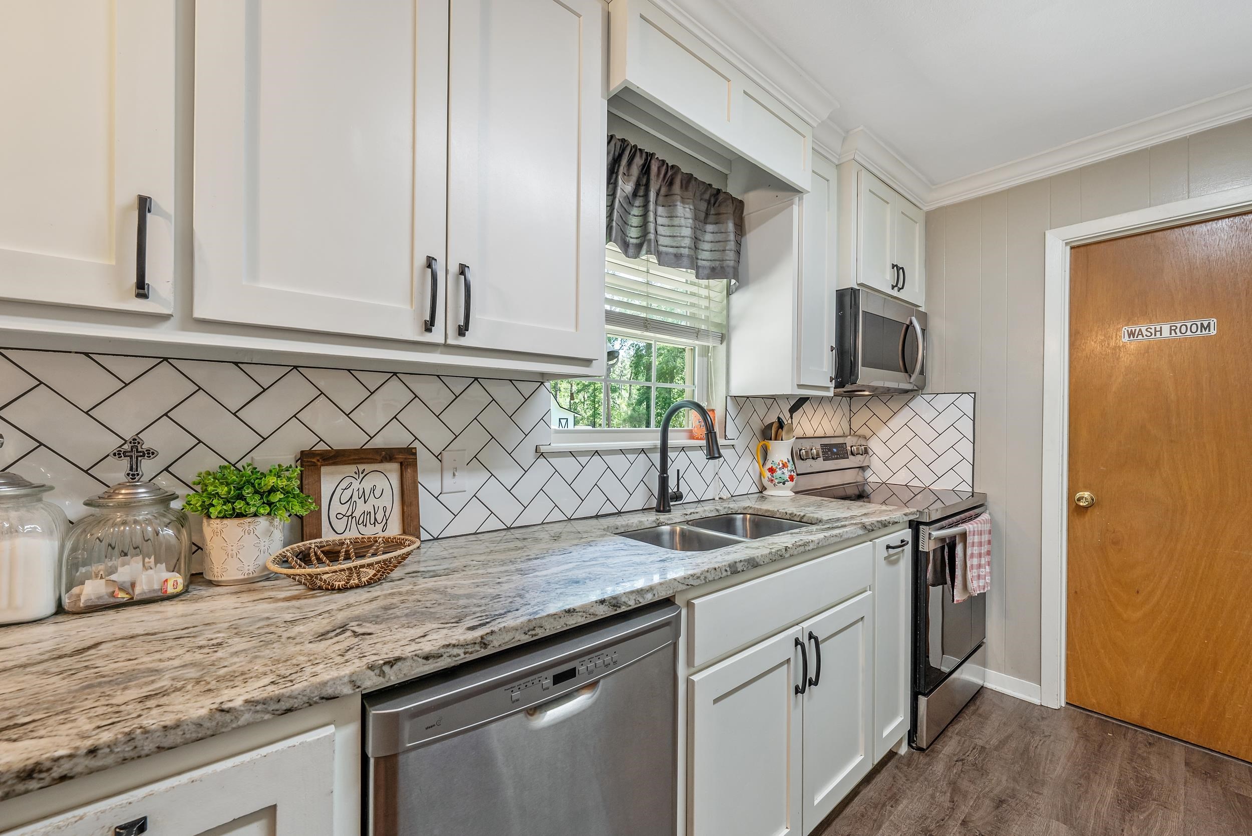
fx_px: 487
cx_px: 626
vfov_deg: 81.2
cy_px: 418
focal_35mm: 14
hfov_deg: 104.2
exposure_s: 1/15
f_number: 8
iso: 800
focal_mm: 14
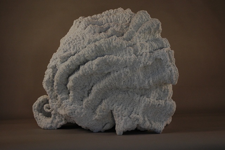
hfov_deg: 42.4
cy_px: 75
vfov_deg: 28.9
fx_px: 290
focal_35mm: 46
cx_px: 112
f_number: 4
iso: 640
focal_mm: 31
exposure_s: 1/250
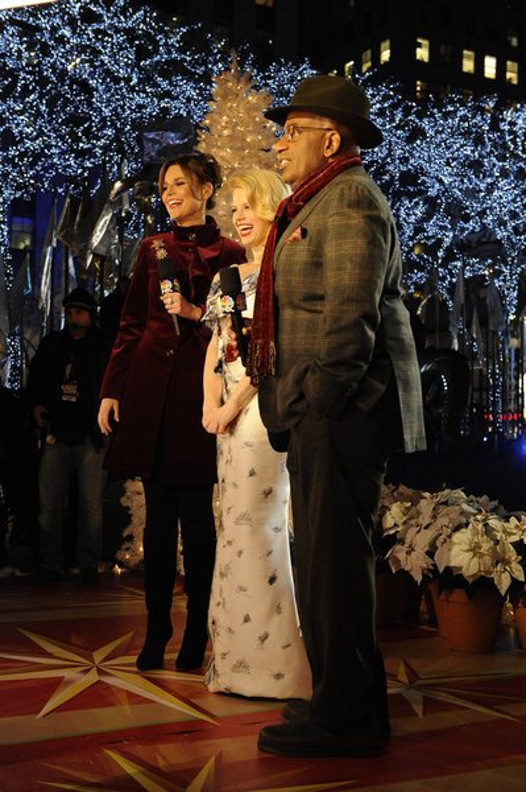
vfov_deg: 41.1
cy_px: 396
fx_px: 1054
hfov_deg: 28.0
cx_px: 263
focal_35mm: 48
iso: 3200
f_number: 5.6
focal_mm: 48
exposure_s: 1/160
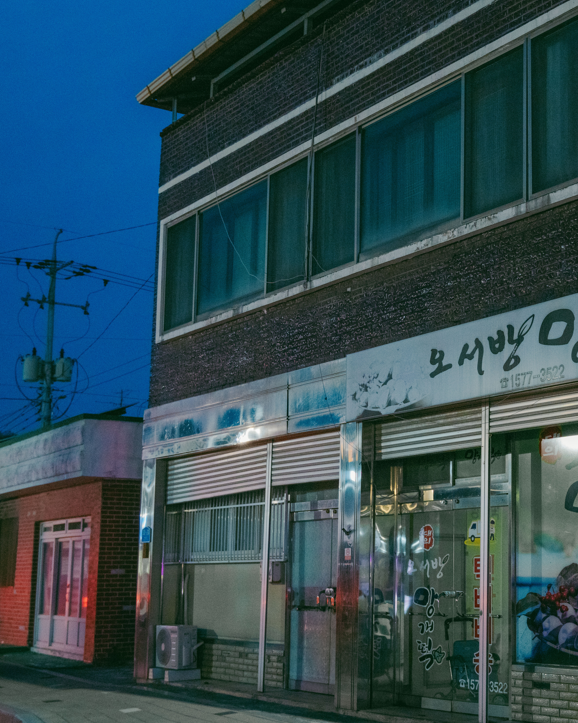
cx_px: 519
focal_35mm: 58
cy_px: 390
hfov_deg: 25.4
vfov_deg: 32.5
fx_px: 1240
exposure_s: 1/40
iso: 5000
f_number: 2.8
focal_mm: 35
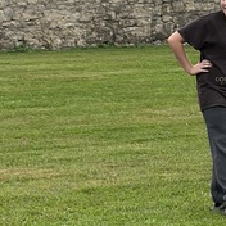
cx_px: 295
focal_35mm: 247
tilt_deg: -2.2
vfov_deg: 7.1
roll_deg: -1.0
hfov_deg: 7.0
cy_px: 91
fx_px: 1824
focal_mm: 6.86
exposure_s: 1/2114
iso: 100
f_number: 1.78
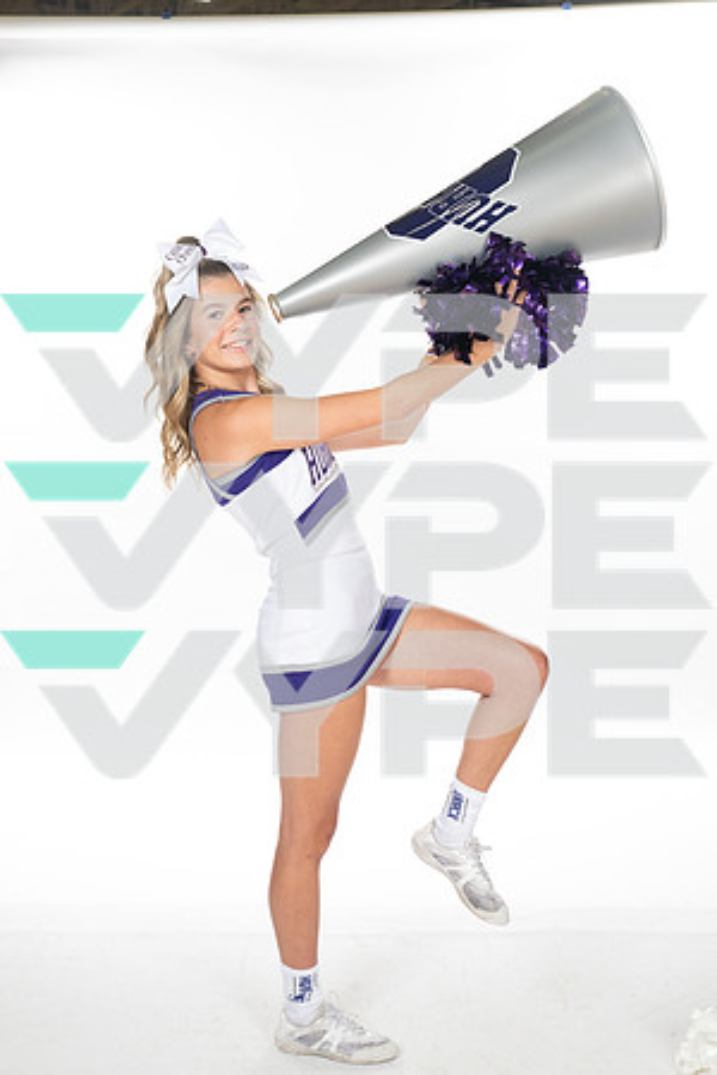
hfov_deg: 28.1
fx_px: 1434
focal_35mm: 48
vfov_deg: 41.1
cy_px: 538
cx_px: 358
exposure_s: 1/320
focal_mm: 48
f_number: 7.1
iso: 800
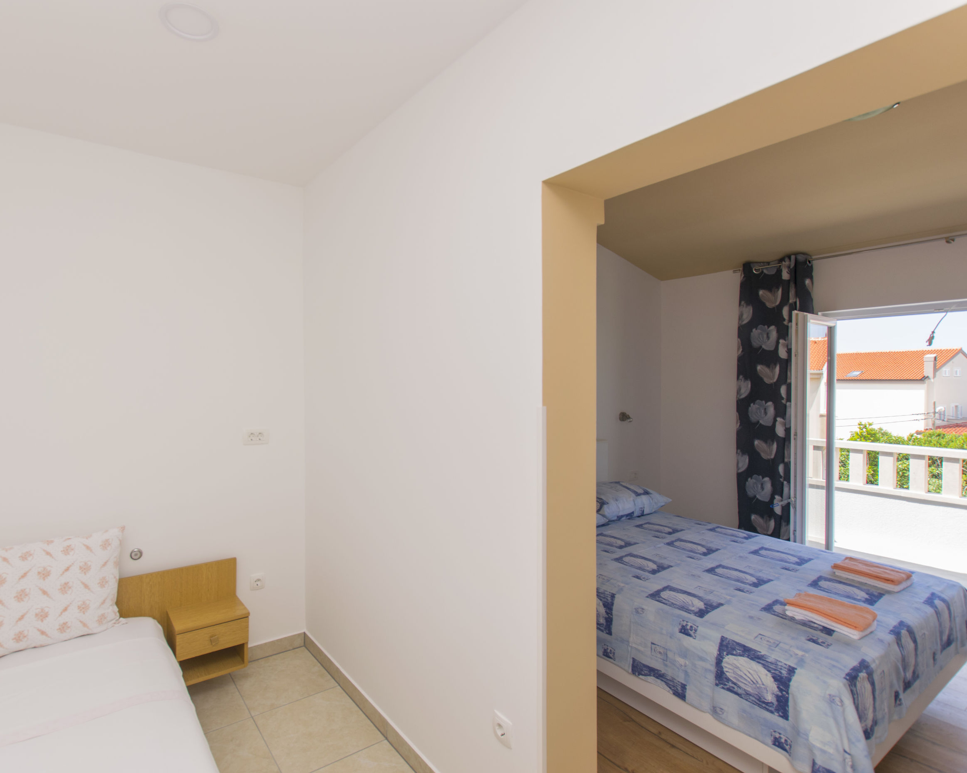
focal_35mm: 17
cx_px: 396
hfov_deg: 88.7
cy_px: 385
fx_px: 487
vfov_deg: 77.0
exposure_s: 1/100
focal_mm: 10
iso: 100
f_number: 5.6
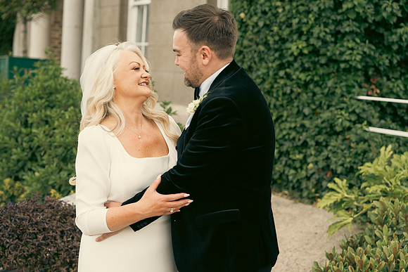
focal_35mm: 67
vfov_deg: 20.3
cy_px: 136
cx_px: 204
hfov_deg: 30.1
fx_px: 759
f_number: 3.5
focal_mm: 67
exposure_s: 1/400
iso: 160
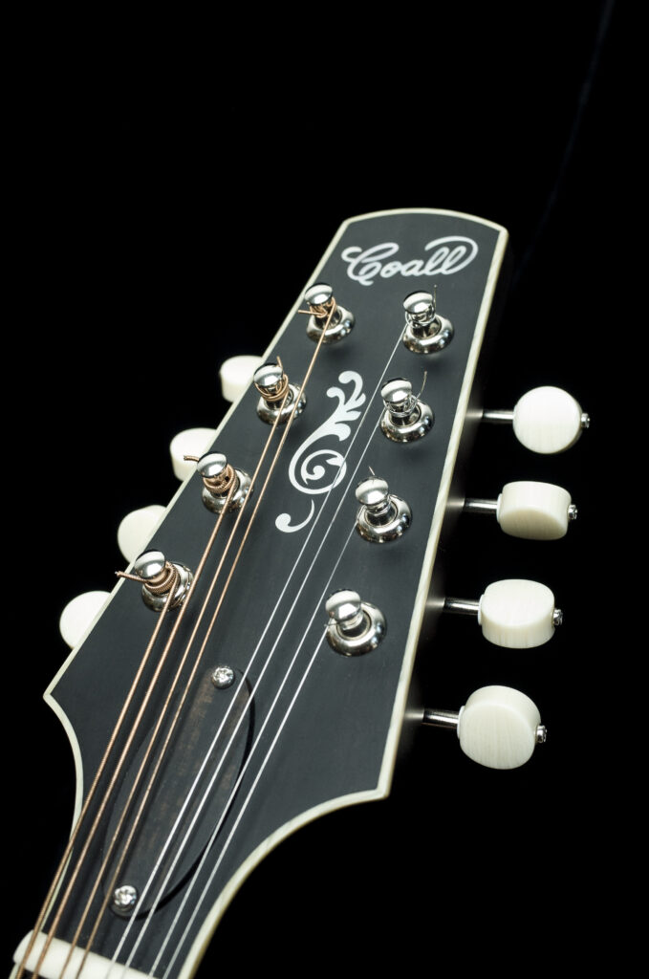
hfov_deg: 37.7
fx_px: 950
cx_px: 324
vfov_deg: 54.5
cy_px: 490
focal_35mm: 35
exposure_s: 1/250
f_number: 5
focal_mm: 18.3
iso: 400
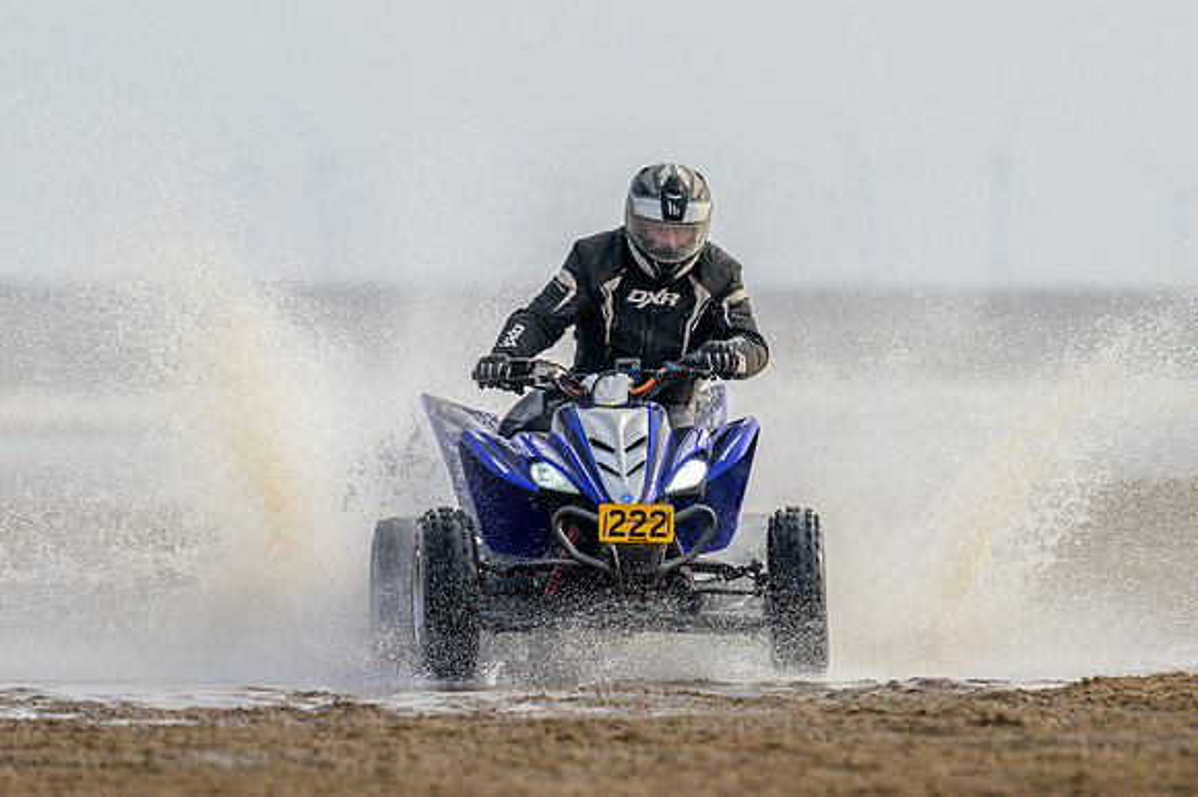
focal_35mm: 925
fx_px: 30748
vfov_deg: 1.5
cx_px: 599
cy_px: 438
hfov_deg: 2.2
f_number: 8
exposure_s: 1/640
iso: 280
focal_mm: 560
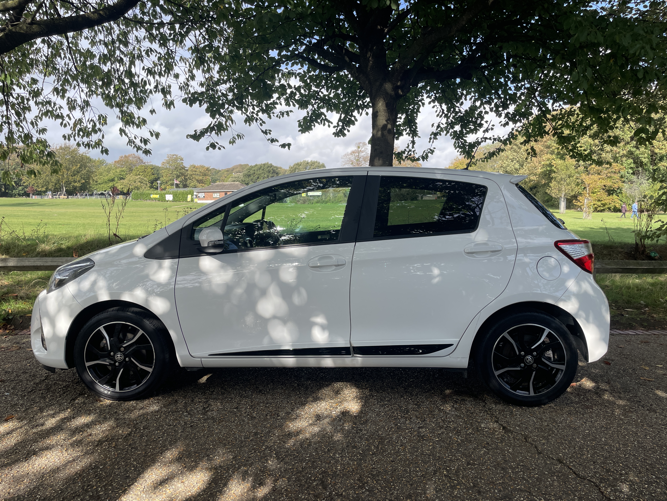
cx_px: 334
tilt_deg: -2.6
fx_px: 501
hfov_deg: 67.3
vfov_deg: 53.1
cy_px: 250
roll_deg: +0.1
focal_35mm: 26
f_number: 1.6
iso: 32
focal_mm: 4.2
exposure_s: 1/1147
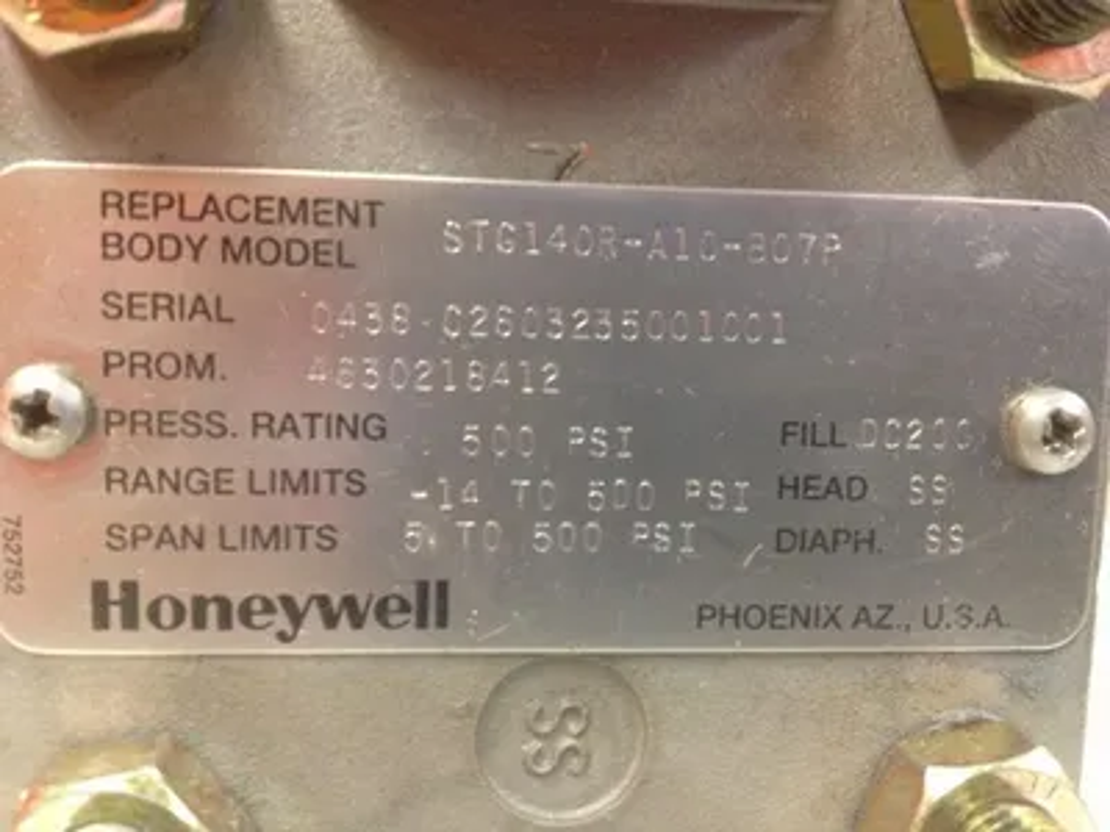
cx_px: 555
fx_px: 1122
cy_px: 416
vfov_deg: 40.7
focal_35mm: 35
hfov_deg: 52.6
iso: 200
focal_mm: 4.28
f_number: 2.4
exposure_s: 1/20
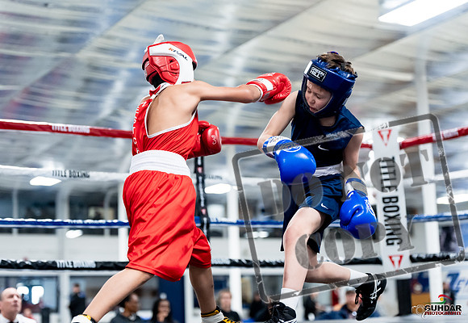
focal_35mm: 69
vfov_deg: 20.1
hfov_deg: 28.8
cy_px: 146
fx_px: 911
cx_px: 204
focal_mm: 62
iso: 3200
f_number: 2
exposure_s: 1/800
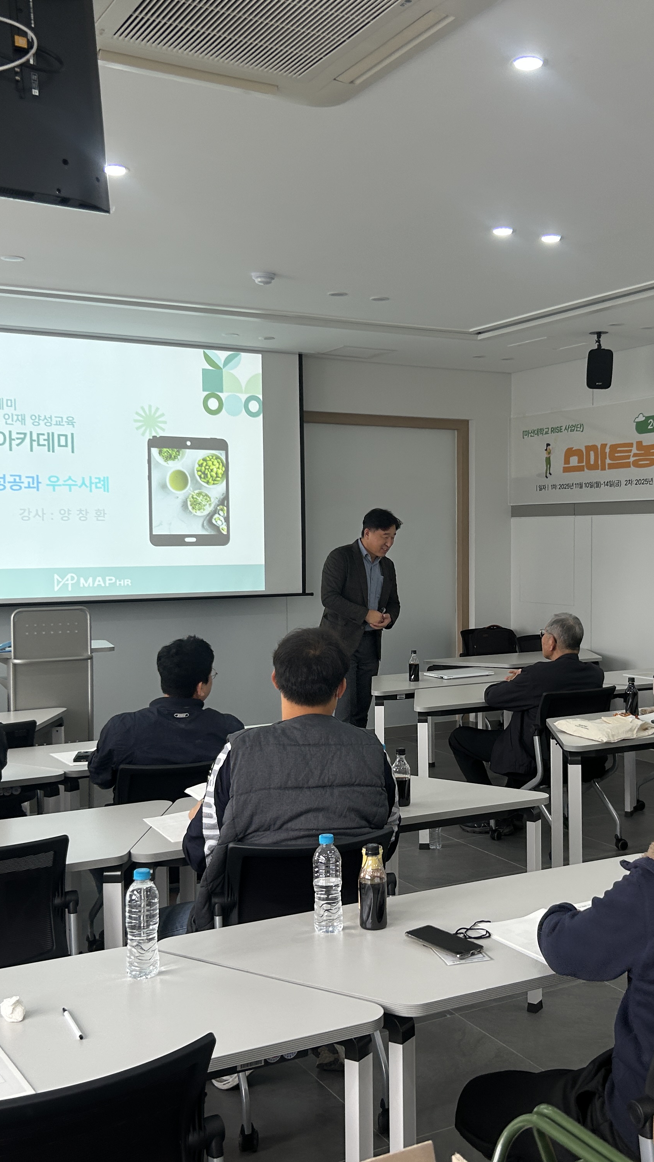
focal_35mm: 38
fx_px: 1171
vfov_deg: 52.8
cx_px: 418
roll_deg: -0.6
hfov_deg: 31.0
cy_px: 578
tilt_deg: -3.6
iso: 40
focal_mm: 5.7
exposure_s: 1/247
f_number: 1.5
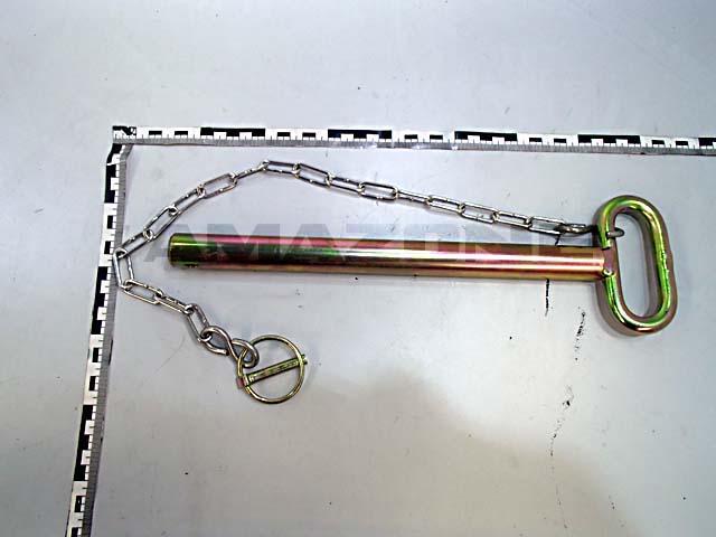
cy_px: 268
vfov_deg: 49.7
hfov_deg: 63.4
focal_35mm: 28
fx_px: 579
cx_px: 358
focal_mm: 5
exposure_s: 1/30
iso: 400
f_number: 3.9
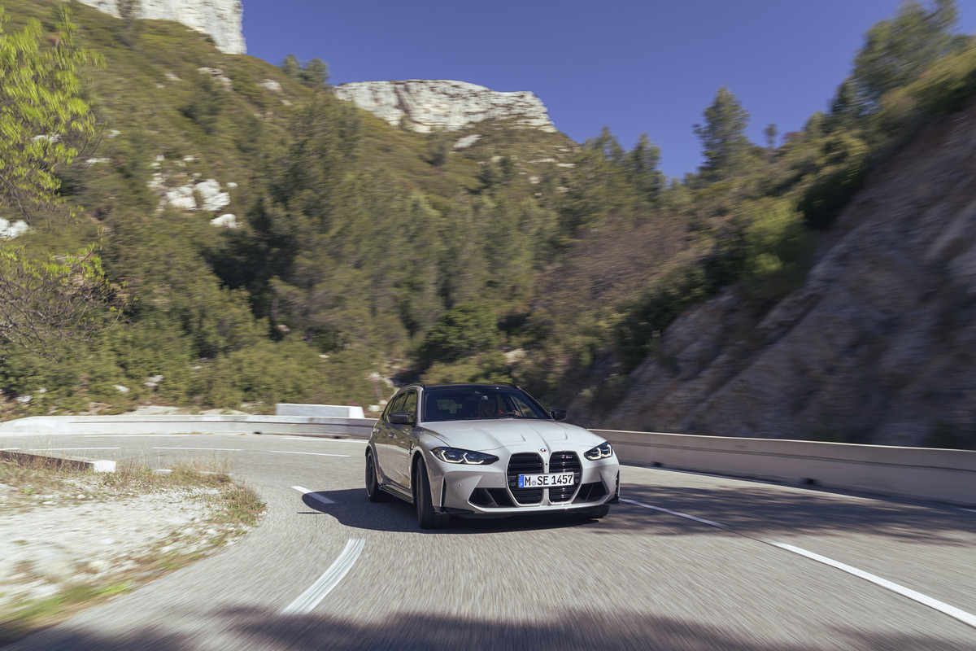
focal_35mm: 29
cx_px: 488
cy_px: 326
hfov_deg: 63.7
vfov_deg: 45.0
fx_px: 786
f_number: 10
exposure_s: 1/30
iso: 125
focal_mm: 29
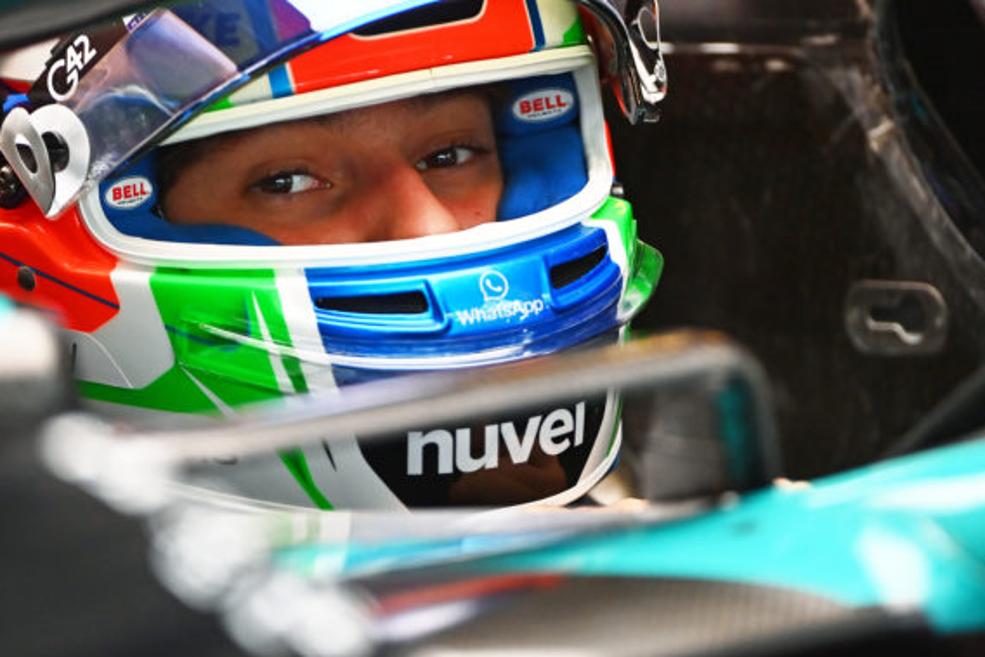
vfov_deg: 2.6
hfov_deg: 3.9
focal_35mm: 528
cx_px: 454
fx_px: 14449
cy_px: 253
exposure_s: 1/640
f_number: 4
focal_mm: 400
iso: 1600
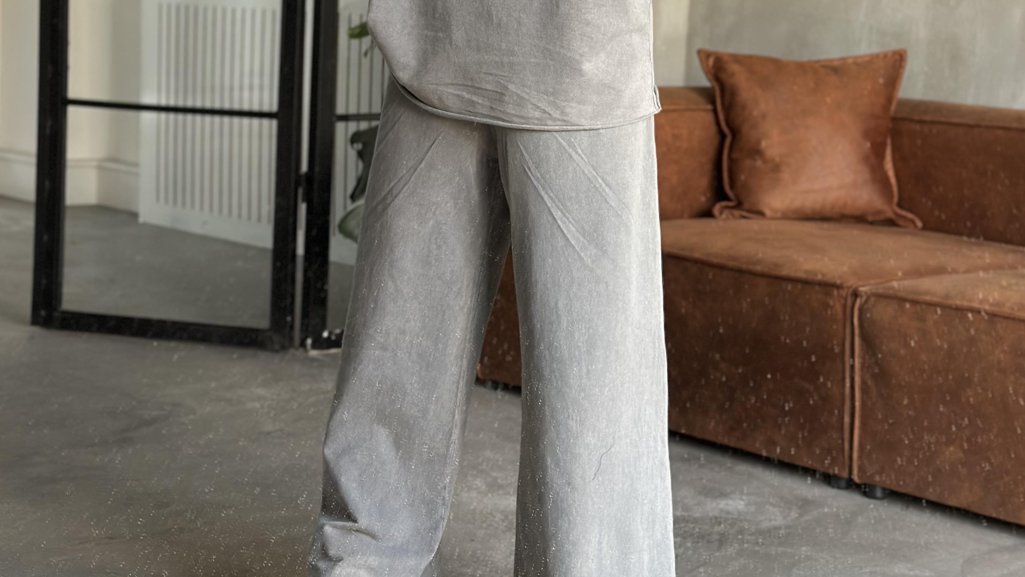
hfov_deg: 29.0
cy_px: 68
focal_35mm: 73
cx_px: 524
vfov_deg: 16.3
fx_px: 1984
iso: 200
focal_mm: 6.86
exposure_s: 1/60
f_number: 1.78
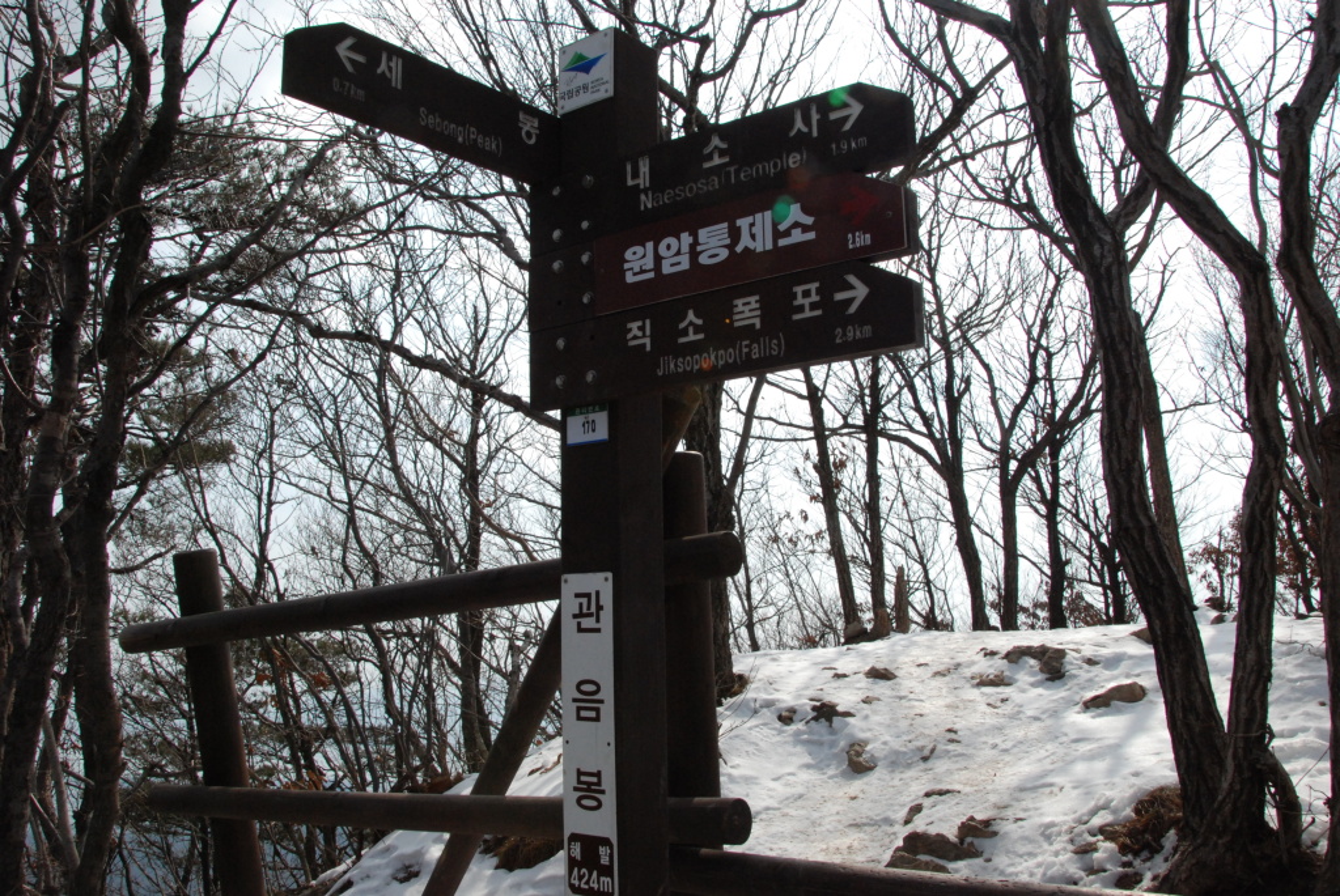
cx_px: 670
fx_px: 1118
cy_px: 448
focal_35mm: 30
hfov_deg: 61.9
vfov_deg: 43.7
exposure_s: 1/800
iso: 800
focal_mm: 20
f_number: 14
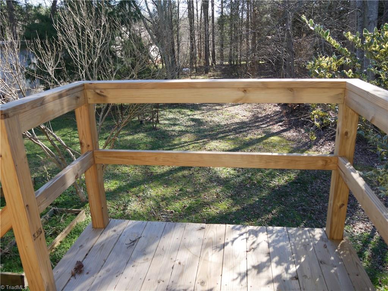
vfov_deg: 46.8
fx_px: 336
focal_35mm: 30
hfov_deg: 59.9
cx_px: 194
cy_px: 146
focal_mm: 15
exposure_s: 1/160
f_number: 4.5
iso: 200
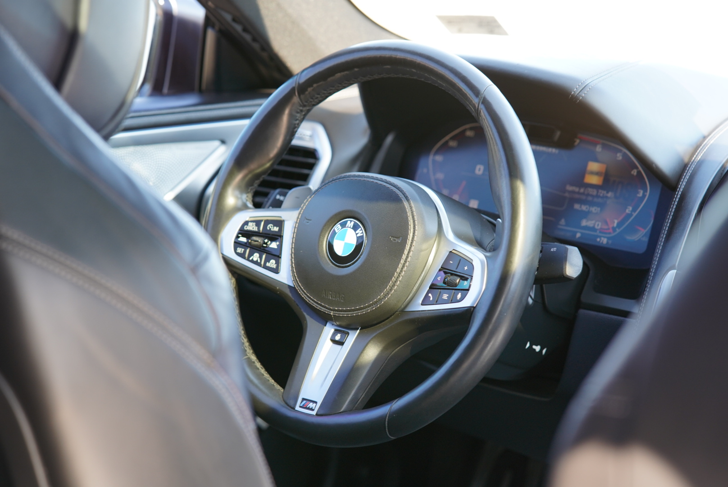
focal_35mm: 85
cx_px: 364
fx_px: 1720
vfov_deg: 16.1
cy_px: 244
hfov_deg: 23.9
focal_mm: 85
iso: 640
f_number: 4
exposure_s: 1/100
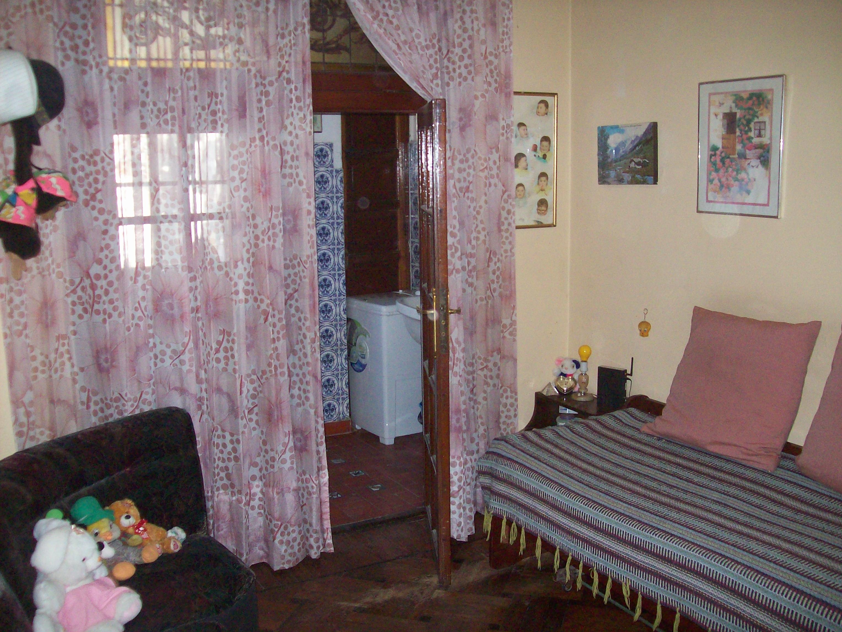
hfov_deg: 51.4
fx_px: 876
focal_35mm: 36
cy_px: 316
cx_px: 421
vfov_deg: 39.7
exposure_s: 1/64
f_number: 2.7
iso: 200
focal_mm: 6
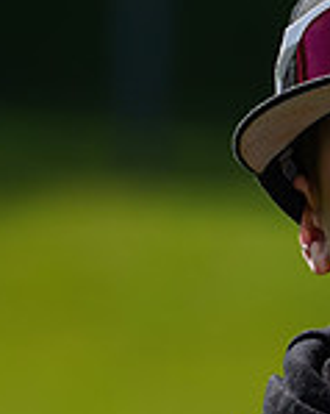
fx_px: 12478
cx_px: 409
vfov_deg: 1.9
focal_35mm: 1021
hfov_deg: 1.5
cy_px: 572
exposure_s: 1/250
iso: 100
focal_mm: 279
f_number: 8
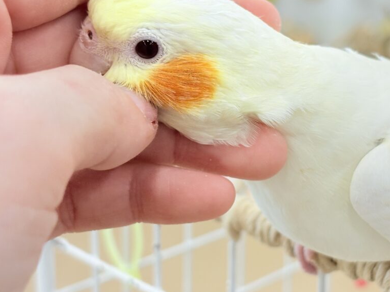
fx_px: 924
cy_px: 113
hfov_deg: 23.7
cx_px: 273
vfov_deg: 18.0
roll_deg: +1.8
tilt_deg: -14.9
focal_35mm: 82
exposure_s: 1/100
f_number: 1.6
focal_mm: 5.96
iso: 80
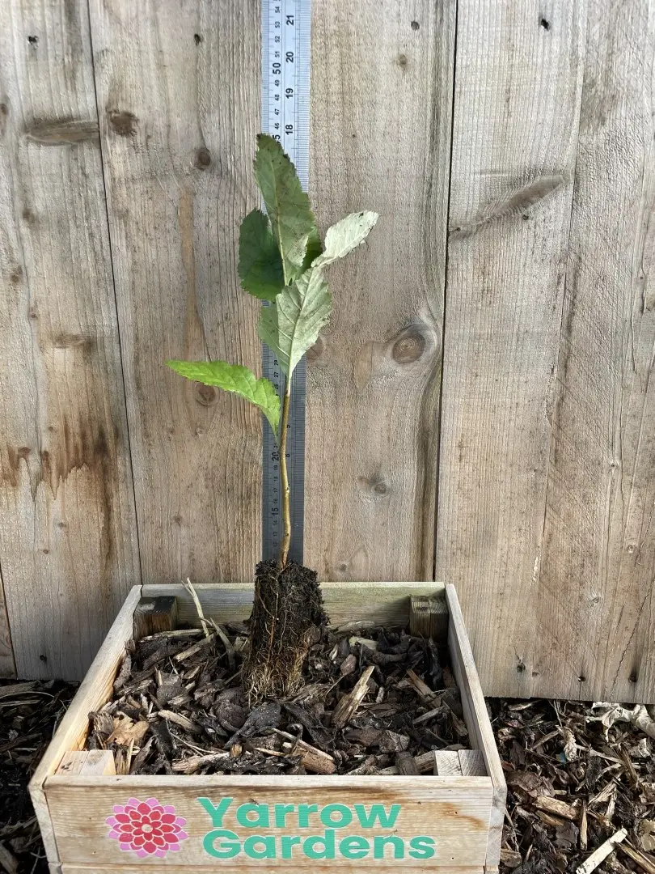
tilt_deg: -21.2
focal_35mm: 26
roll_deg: -0.9
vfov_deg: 67.3
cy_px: 437
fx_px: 656
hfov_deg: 53.1
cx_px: 328
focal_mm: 4.2
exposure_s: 1/435
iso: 32
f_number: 1.6
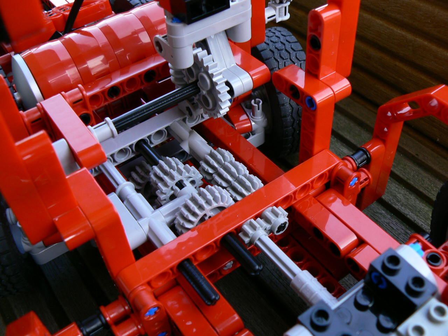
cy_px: 168
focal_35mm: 36
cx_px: 224
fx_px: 466
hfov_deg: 51.4
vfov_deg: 39.7
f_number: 3.6
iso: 80
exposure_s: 1/60
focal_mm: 6
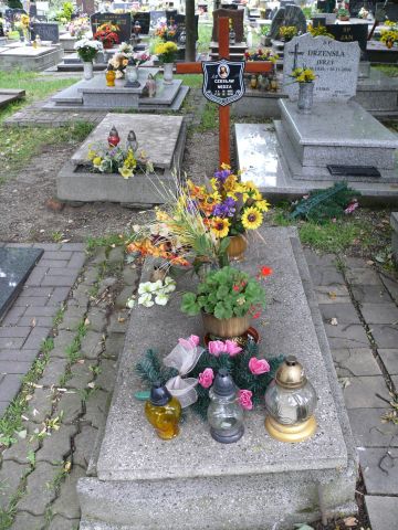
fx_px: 537
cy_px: 265
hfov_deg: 40.7
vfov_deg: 52.6
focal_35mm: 35
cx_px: 199
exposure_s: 1/40
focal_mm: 7.4
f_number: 2.8
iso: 100
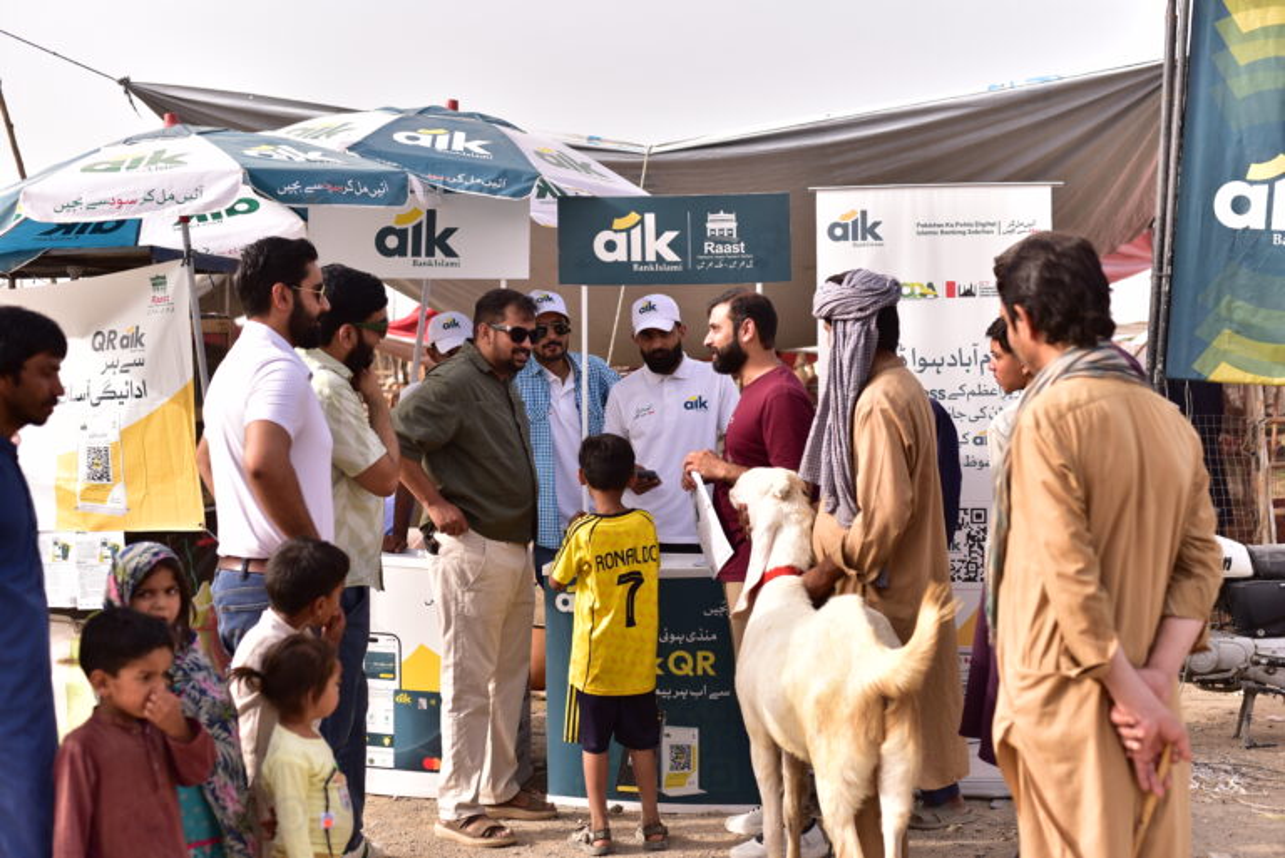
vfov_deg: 27.0
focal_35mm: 50
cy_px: 429
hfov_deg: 39.6
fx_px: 1786
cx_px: 642
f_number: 2.8
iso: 125
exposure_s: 1/800
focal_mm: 50
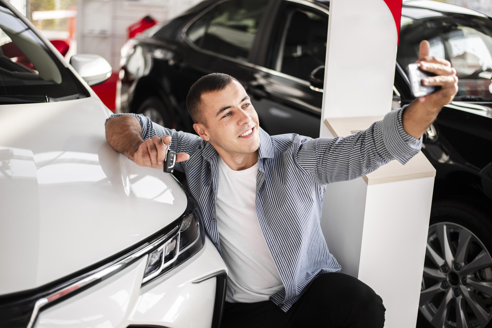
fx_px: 684
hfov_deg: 39.6
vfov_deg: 27.0
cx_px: 246
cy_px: 164
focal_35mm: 50
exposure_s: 1/500
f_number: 1.8
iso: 100
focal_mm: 50
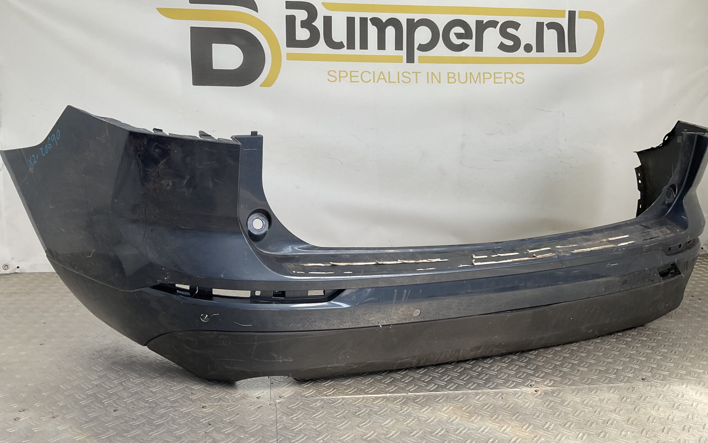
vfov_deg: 40.6
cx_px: 352
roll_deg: -0.5
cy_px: 223
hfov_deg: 61.2
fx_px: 598
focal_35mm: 31
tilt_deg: -7.3
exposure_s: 1/176
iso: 16
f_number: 1.8
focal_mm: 3
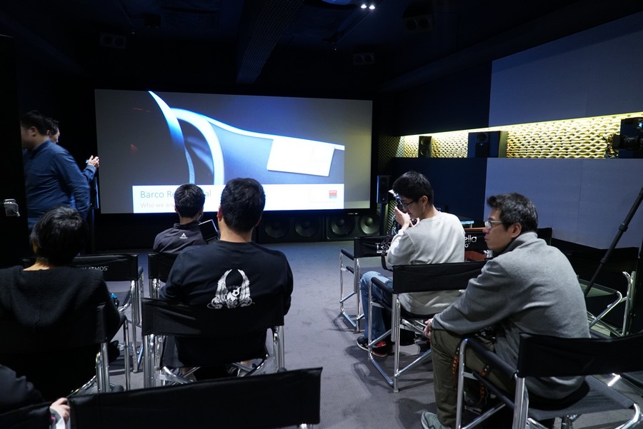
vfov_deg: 53.2
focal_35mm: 24
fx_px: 429
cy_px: 214
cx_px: 322
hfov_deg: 73.7
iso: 3200
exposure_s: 1/60
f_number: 4
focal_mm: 24
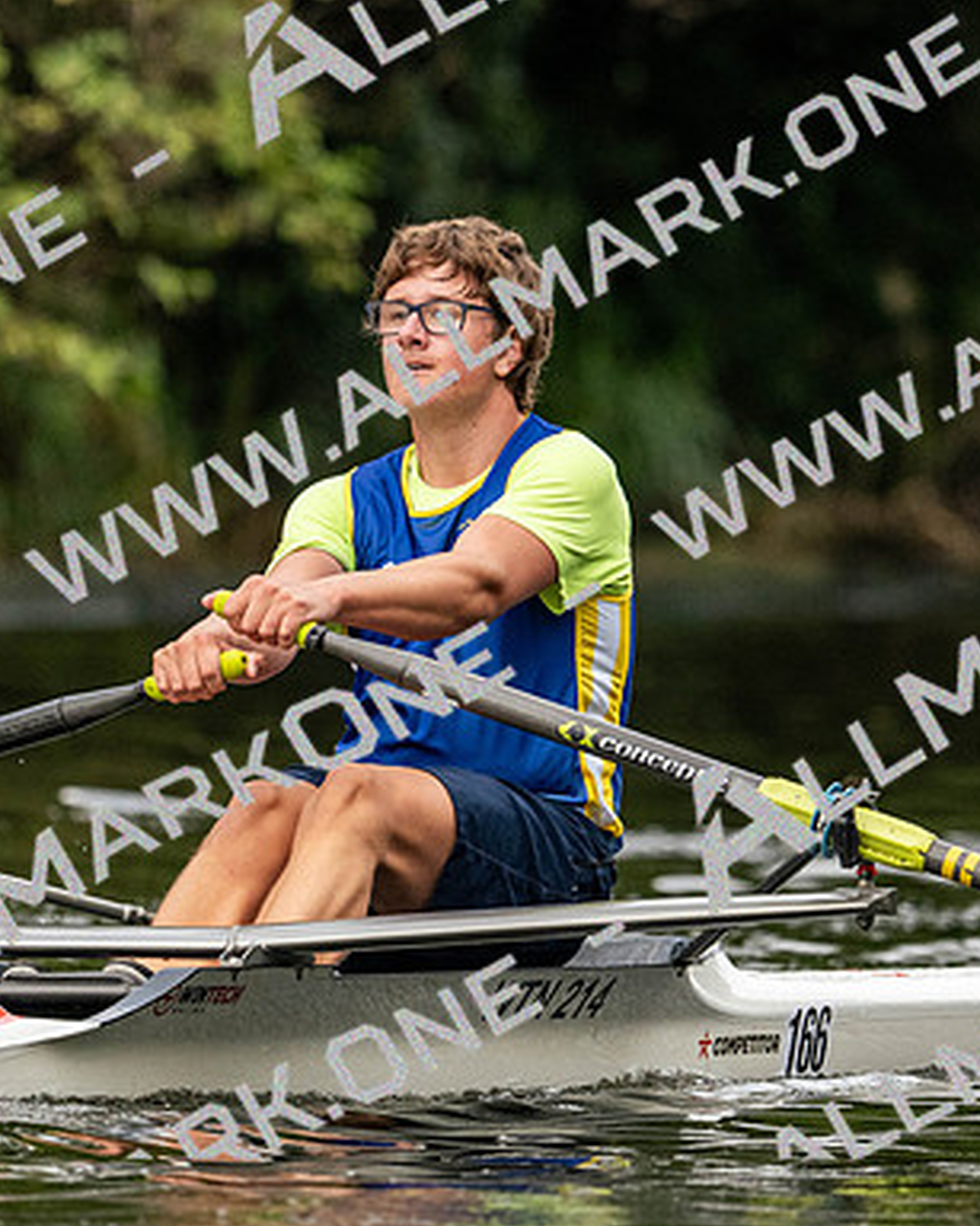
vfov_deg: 2.3
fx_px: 30865
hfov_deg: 1.8
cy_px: 613
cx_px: 418
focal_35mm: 851
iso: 1250
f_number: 4.5
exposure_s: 1/2500
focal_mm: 400
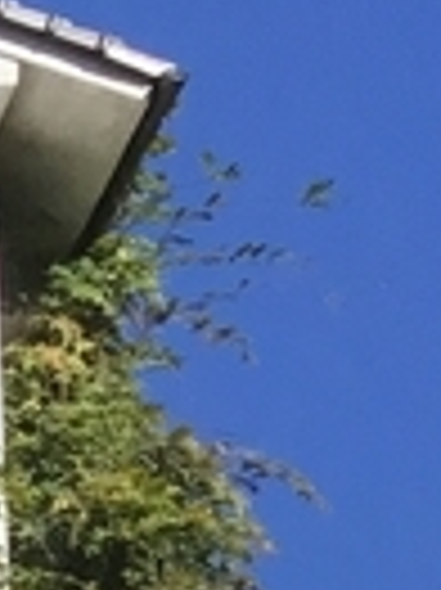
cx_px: -1184
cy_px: 1387
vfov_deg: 7.6
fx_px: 4134
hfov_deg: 5.5
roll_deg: -1.3
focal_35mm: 243
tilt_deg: +14.9
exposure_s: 1/1538
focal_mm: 3.3
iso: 25
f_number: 2.4
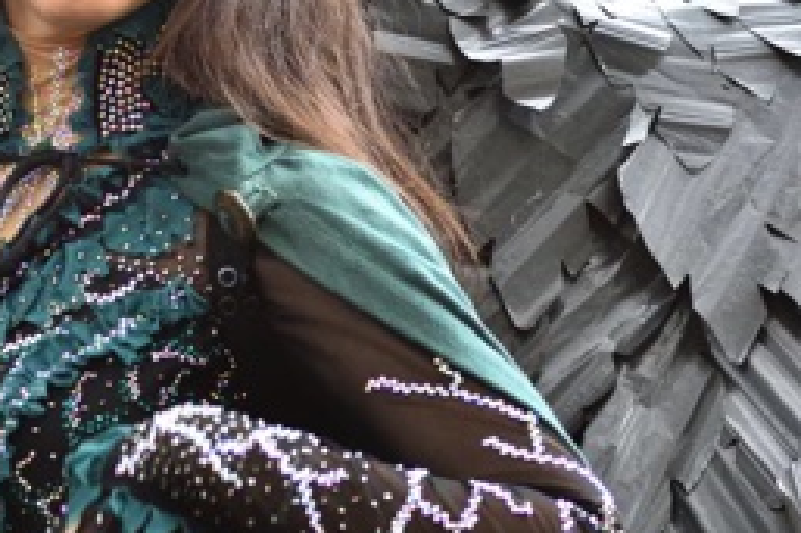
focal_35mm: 239
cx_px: 209
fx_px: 5314
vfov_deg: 5.7
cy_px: 75
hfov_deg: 8.6
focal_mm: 80
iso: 800
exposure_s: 1/250
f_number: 4.5
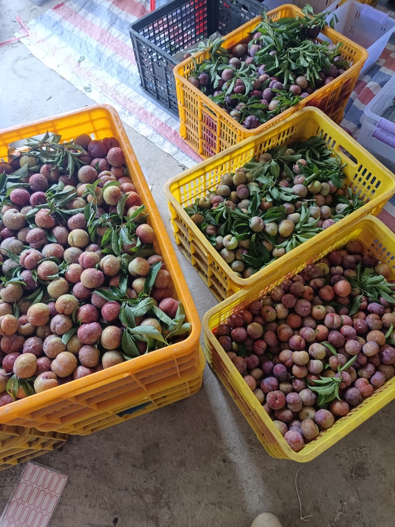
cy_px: 264
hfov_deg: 53.1
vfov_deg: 67.3
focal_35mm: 26
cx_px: 198
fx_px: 396
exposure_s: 1/120
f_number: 1.8
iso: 897
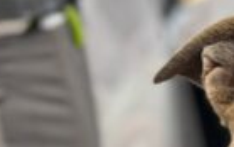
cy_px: 319
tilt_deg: -11.9
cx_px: 318
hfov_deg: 12.7
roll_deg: +4.3
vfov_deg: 7.8
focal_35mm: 159
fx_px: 1014
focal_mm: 5.7
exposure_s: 1/418
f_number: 1.5
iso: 50
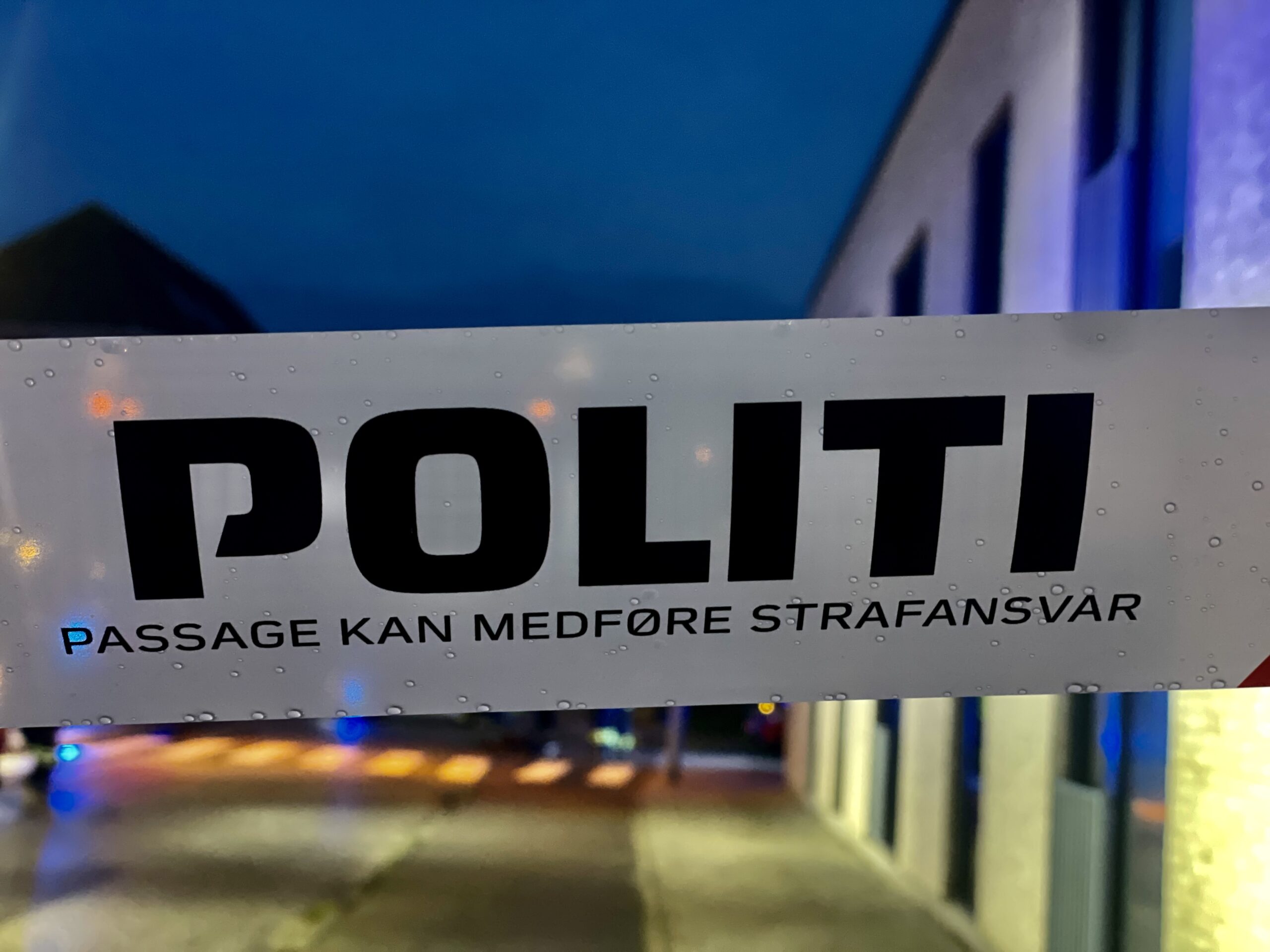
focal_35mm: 52
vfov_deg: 28.0
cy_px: 476
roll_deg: -3.0
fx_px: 1908
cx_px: 635
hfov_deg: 36.8
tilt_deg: +5.2
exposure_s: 1/20
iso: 400
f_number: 2
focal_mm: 6
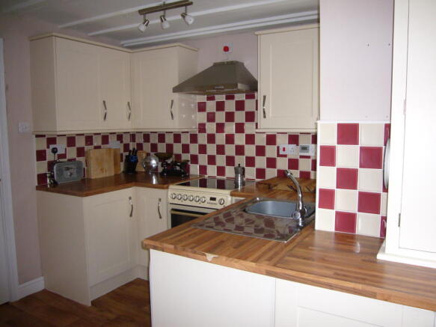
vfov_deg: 49.7
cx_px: 218
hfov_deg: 63.5
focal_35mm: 28
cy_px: 164
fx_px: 353
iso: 125
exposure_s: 1/30
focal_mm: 4.6
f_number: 2.8
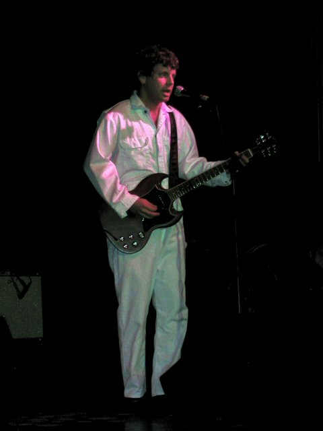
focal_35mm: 98
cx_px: 162
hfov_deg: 15.1
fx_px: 1219
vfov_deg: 20.0
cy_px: 216
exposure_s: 1/59.9
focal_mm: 14.9
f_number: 4.6
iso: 200
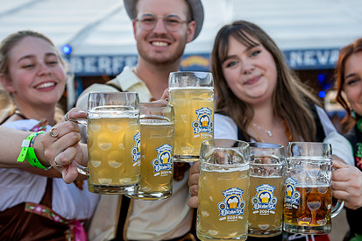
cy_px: 133
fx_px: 593
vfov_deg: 23.0
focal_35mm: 59
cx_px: 211
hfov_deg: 33.9
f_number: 4
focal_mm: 42
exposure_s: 1/1250
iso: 640
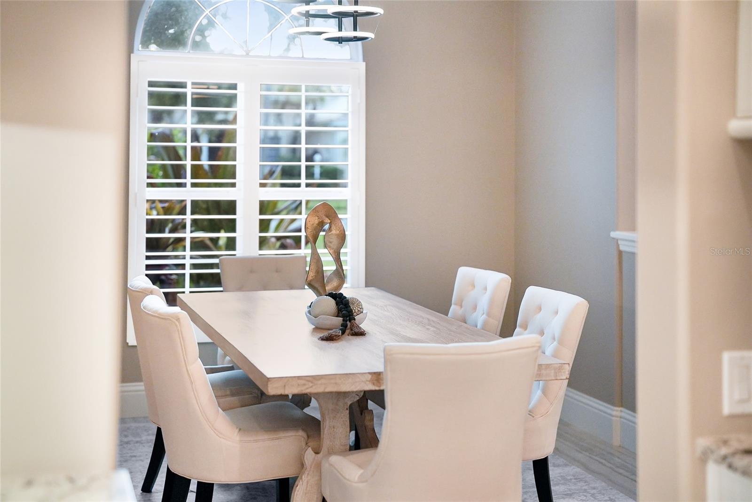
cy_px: 251
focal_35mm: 50
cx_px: 376
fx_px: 1045
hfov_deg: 39.6
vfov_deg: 27.0
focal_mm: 50
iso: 1600
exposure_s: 1/160
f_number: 2
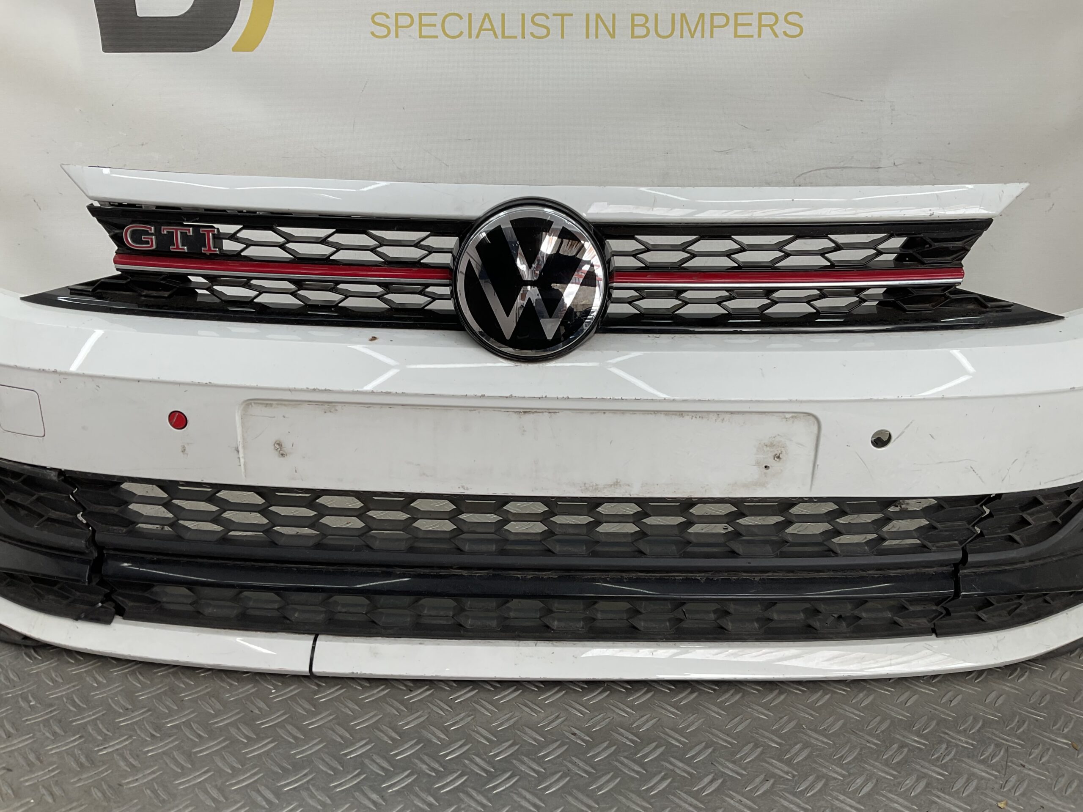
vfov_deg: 48.2
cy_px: 406
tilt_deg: -16.8
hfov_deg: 61.7
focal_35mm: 29
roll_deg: -2.4
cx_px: 542
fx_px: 907
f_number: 1.8
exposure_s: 1/167
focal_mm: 3
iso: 16
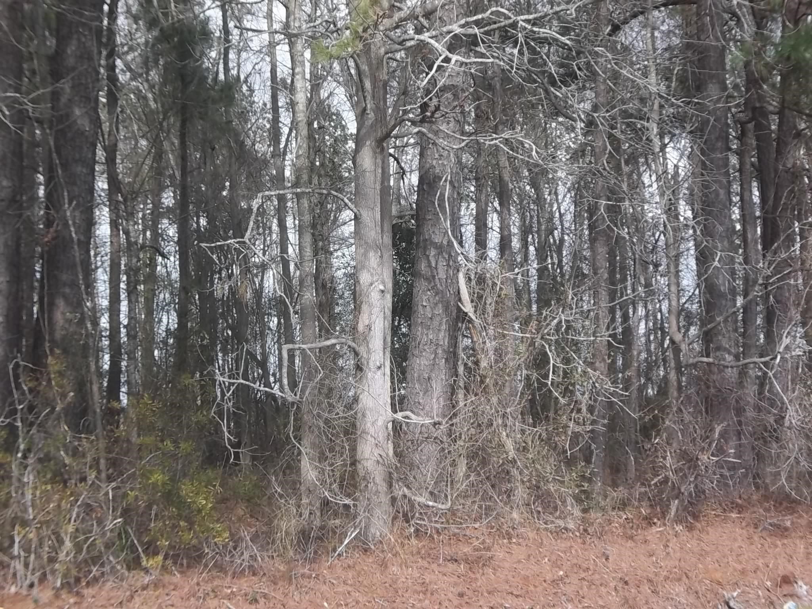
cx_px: 406
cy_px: 304
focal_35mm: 74
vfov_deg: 19.9
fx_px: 1736
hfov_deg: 26.3
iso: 80
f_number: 3.9
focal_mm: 13.2
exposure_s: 1/320
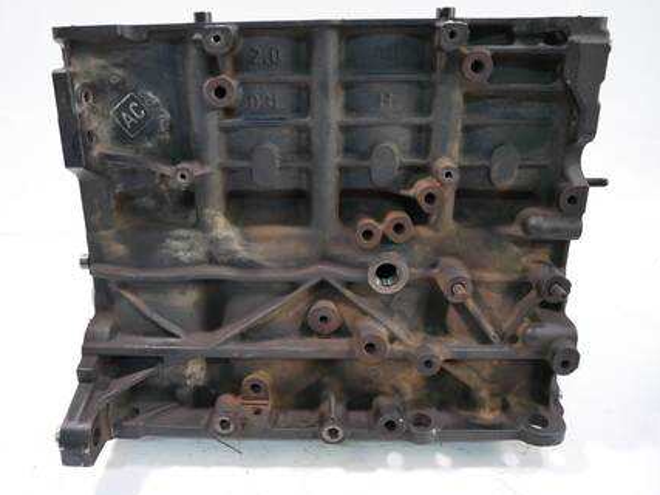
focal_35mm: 27
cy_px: 249
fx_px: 515
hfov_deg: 65.2
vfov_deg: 51.3
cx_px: 294
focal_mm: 12
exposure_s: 1/60
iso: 1250
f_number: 3.5
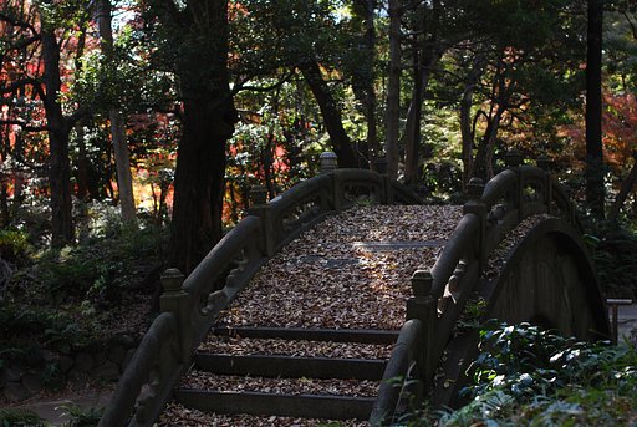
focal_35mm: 60
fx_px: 1063
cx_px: 318
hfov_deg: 33.4
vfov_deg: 22.7
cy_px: 214
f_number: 4
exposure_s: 1/400
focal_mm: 40
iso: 400
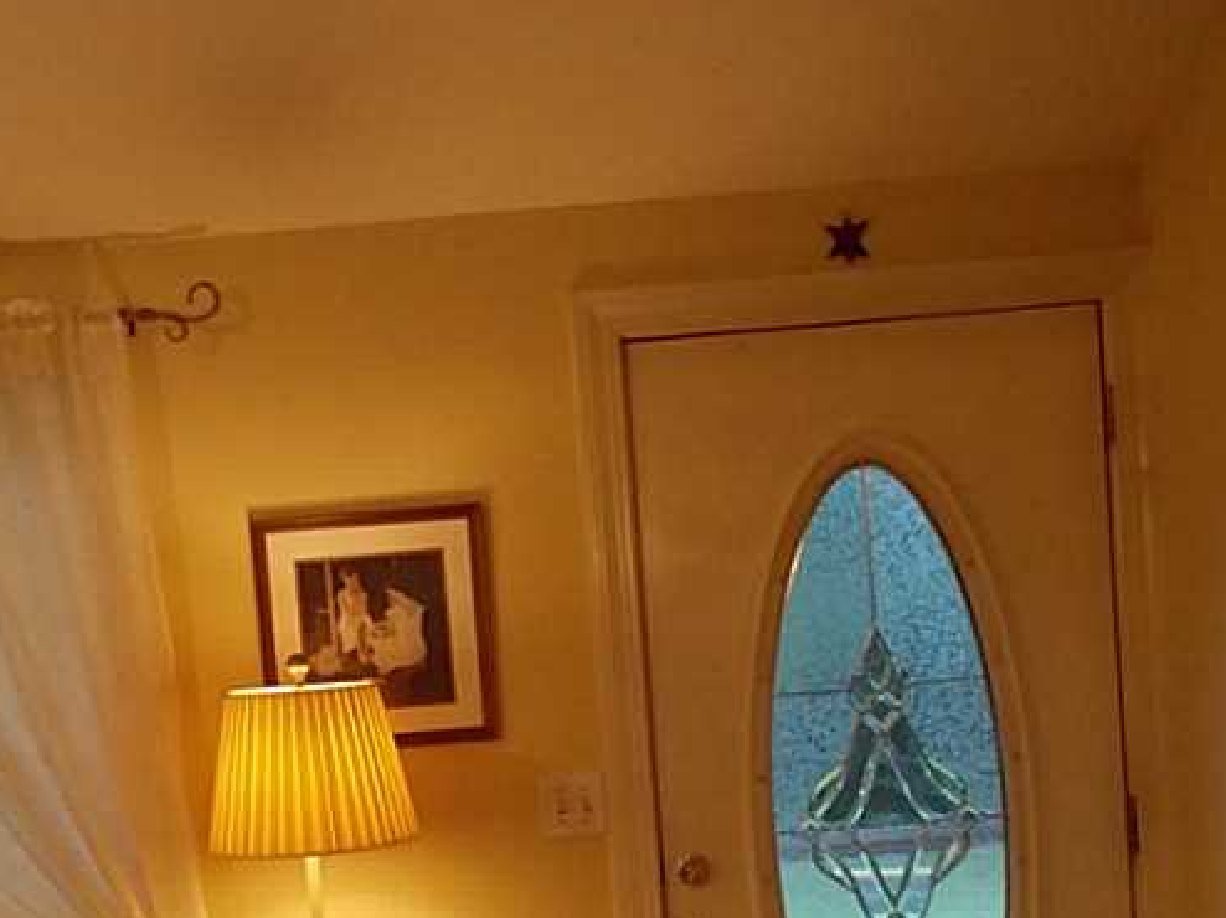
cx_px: 454
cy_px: 722
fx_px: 1664
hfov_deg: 40.2
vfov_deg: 30.2
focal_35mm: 47
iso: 320
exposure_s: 1/30
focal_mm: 4.1
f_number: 3.3
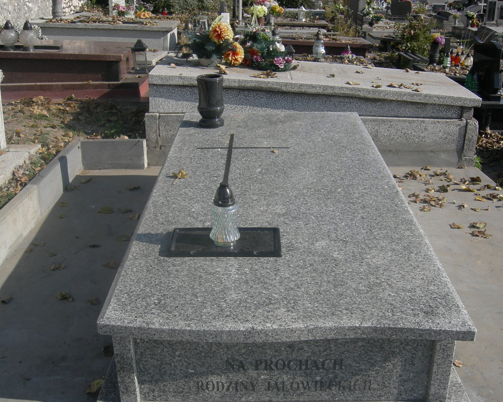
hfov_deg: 45.8
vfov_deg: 37.3
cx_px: 249
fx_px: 596
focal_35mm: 40
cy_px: 214
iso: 64
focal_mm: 7.5
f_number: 7.6
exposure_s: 1/744
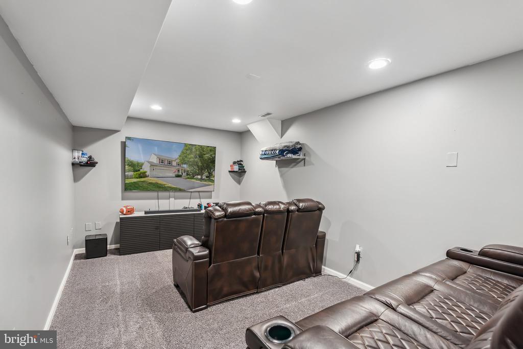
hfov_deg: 95.0
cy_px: 174
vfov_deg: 72.1
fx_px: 240
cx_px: 262
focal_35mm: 16
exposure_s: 1.3
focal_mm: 16.5
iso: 125
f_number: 6.3
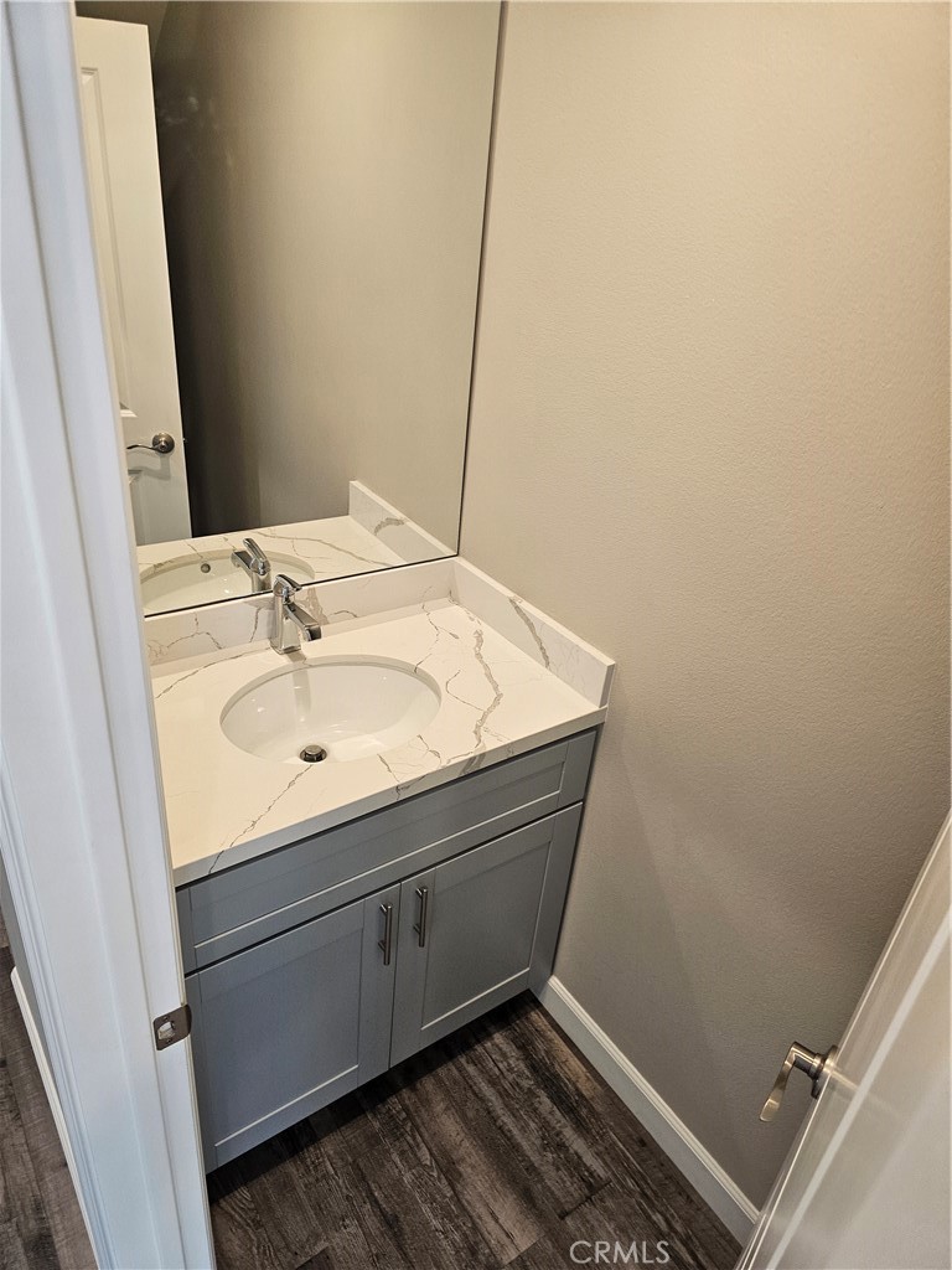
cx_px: 476
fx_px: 843
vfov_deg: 73.9
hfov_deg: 58.9
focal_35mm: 23
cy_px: 635
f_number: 1.7
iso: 250
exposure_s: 1/120
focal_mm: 6.3
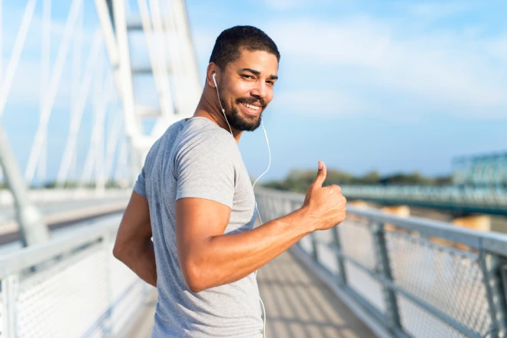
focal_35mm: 50
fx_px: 704
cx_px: 254
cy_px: 169
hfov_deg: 39.6
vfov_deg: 27.0
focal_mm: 50
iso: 200
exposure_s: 1/3200
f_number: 2.2
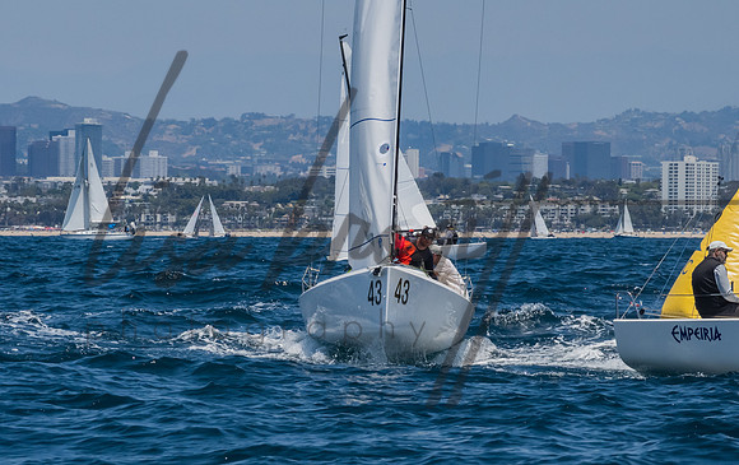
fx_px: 5726
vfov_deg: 4.7
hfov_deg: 7.4
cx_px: 305
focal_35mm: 284
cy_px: 279
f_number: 14
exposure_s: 1/1600
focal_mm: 155
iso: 640
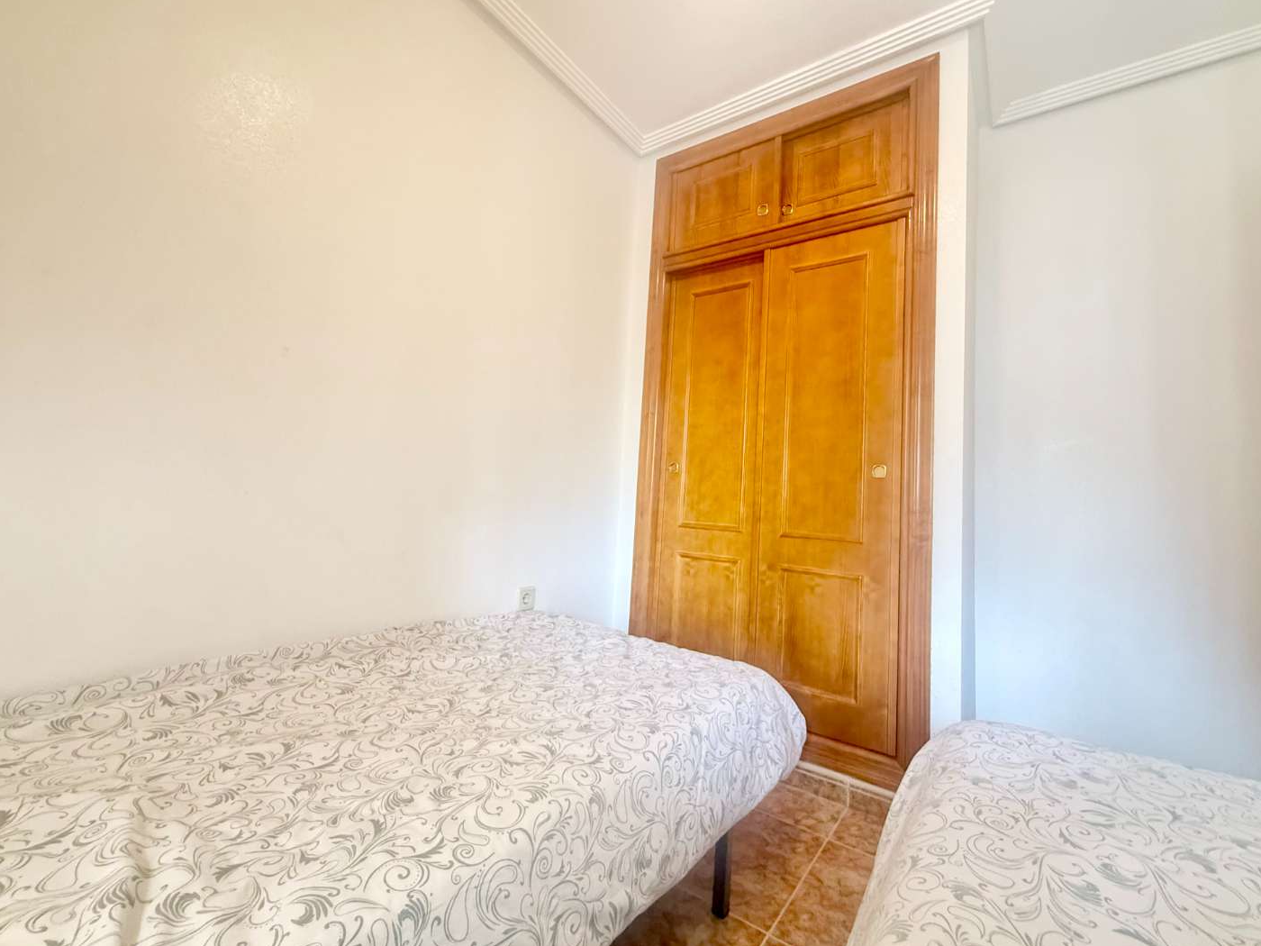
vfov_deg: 81.7
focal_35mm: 15
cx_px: 645
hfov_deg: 98.2
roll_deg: -2.8
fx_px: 546
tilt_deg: +5.3
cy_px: 455
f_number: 2.2
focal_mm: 2.22
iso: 640
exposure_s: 1/50
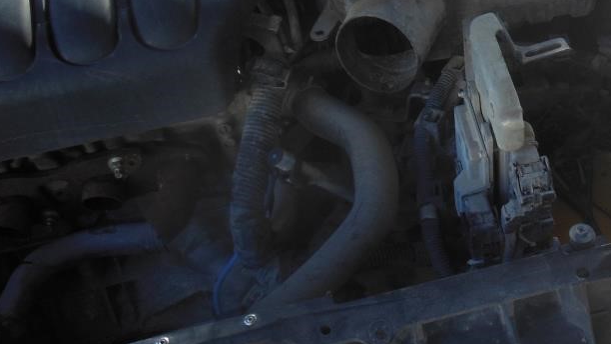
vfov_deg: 20.9
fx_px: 923
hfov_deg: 35.2
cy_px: 90
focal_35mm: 57
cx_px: 505
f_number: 3.2
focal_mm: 4.5
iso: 125
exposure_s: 1/200
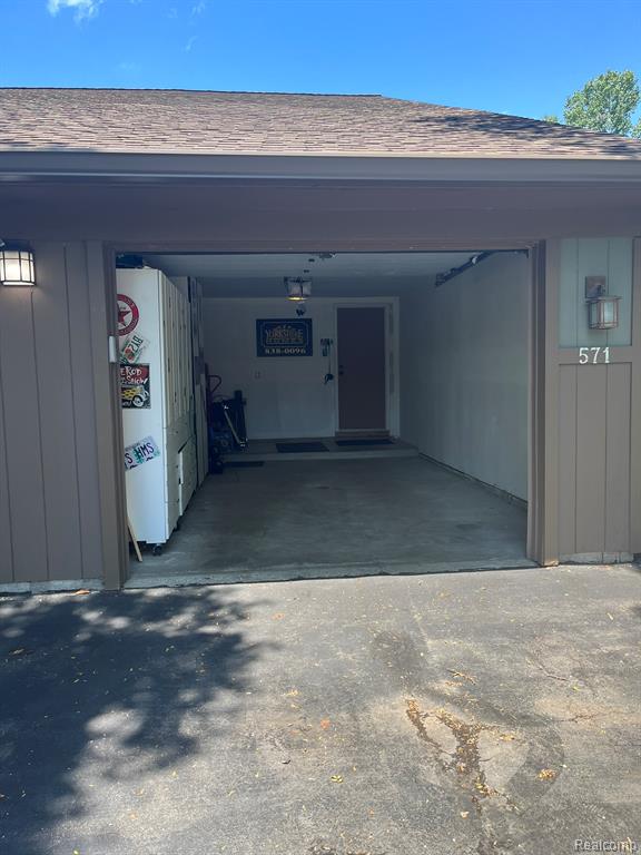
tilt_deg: -4.8
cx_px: 320
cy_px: 428
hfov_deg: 53.1
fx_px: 642
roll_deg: +0.7
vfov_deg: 67.3
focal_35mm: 26
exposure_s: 1/737
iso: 50
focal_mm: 5.1
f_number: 1.6
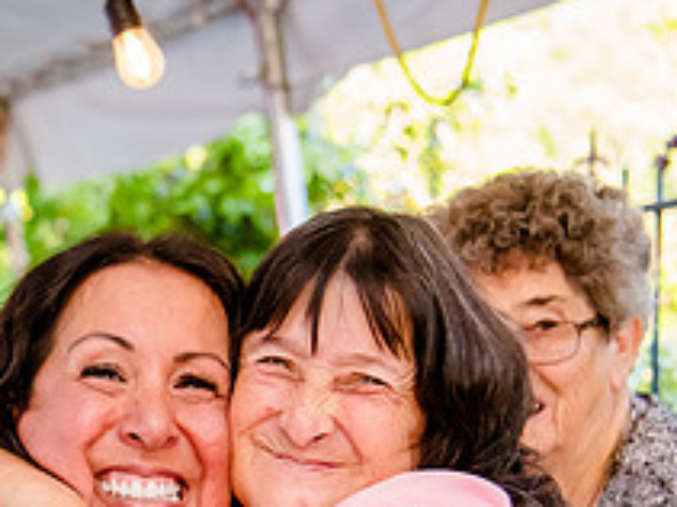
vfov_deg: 11.5
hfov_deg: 15.0
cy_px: 586
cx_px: -125
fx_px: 2482
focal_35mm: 127
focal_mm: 48
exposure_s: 1/320
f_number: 4
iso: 1600
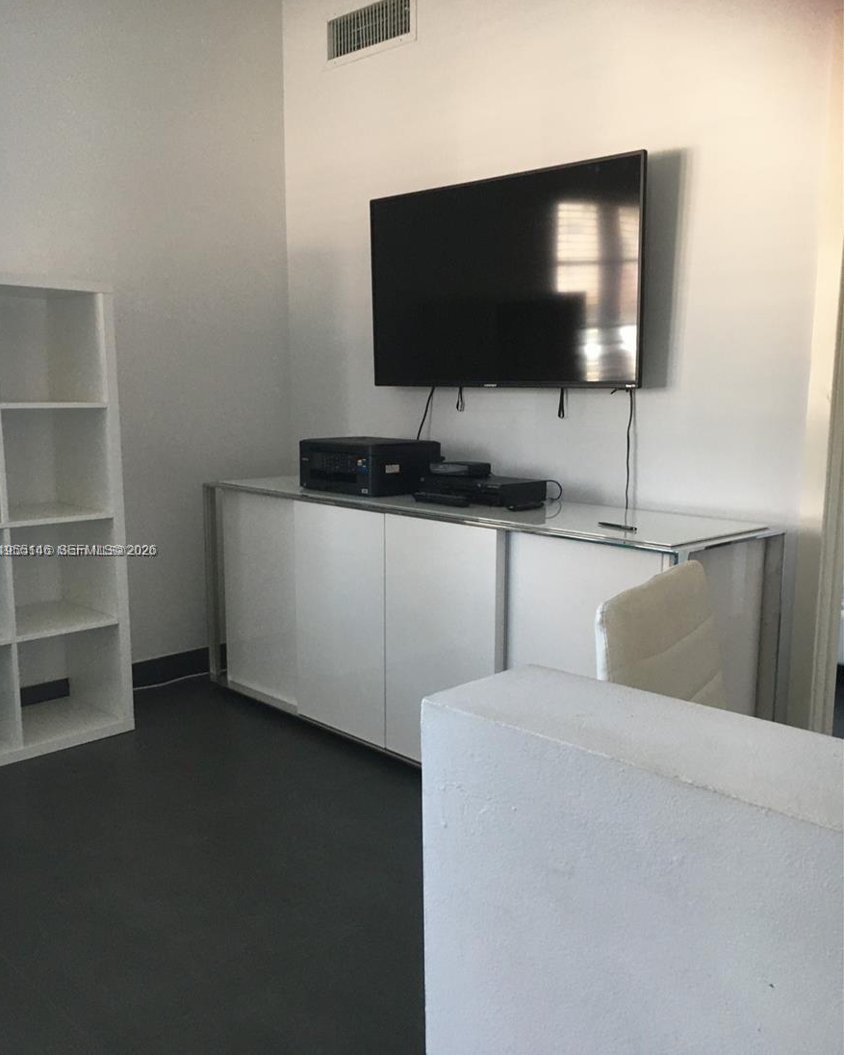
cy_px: 552
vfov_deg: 57.2
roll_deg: +0.4
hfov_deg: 47.1
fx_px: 968
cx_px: 412
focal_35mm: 31
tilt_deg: -7.2
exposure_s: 1/30
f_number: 2.2
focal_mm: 4.15
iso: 100
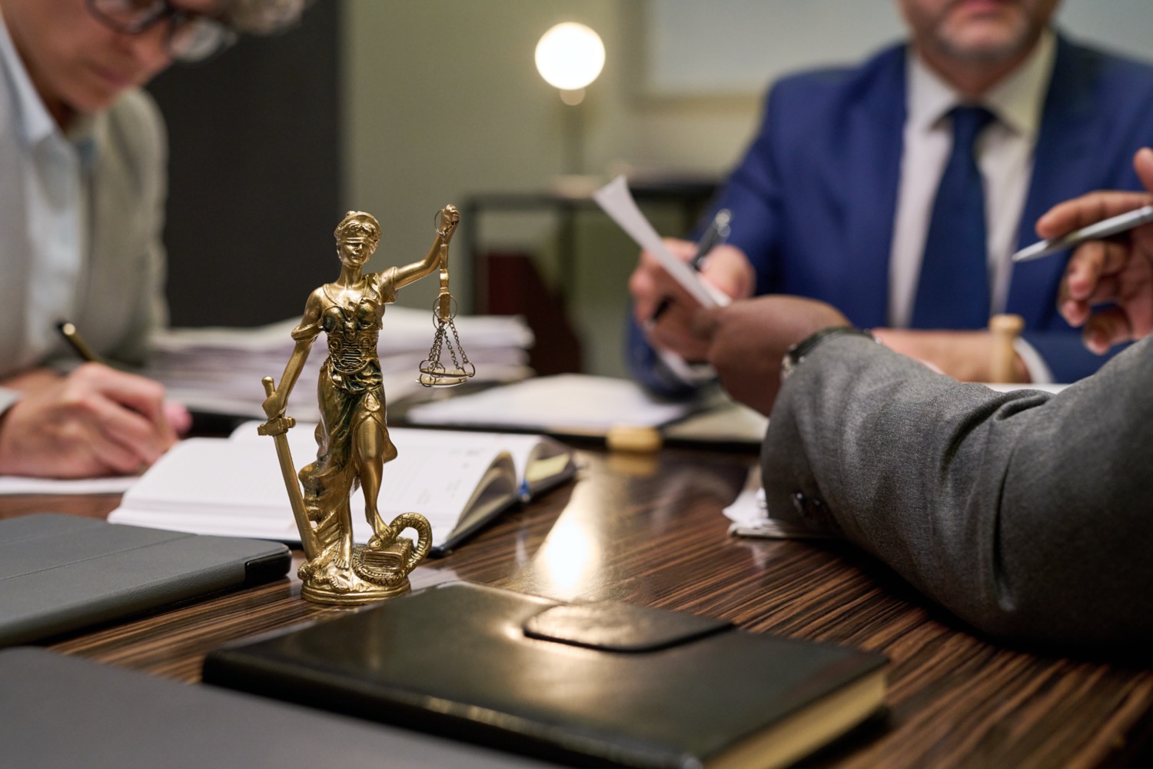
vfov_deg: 27.0
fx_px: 1601
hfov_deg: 39.6
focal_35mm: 50
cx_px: 576
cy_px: 384
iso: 1600
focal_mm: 50
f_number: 3.5
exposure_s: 1/250
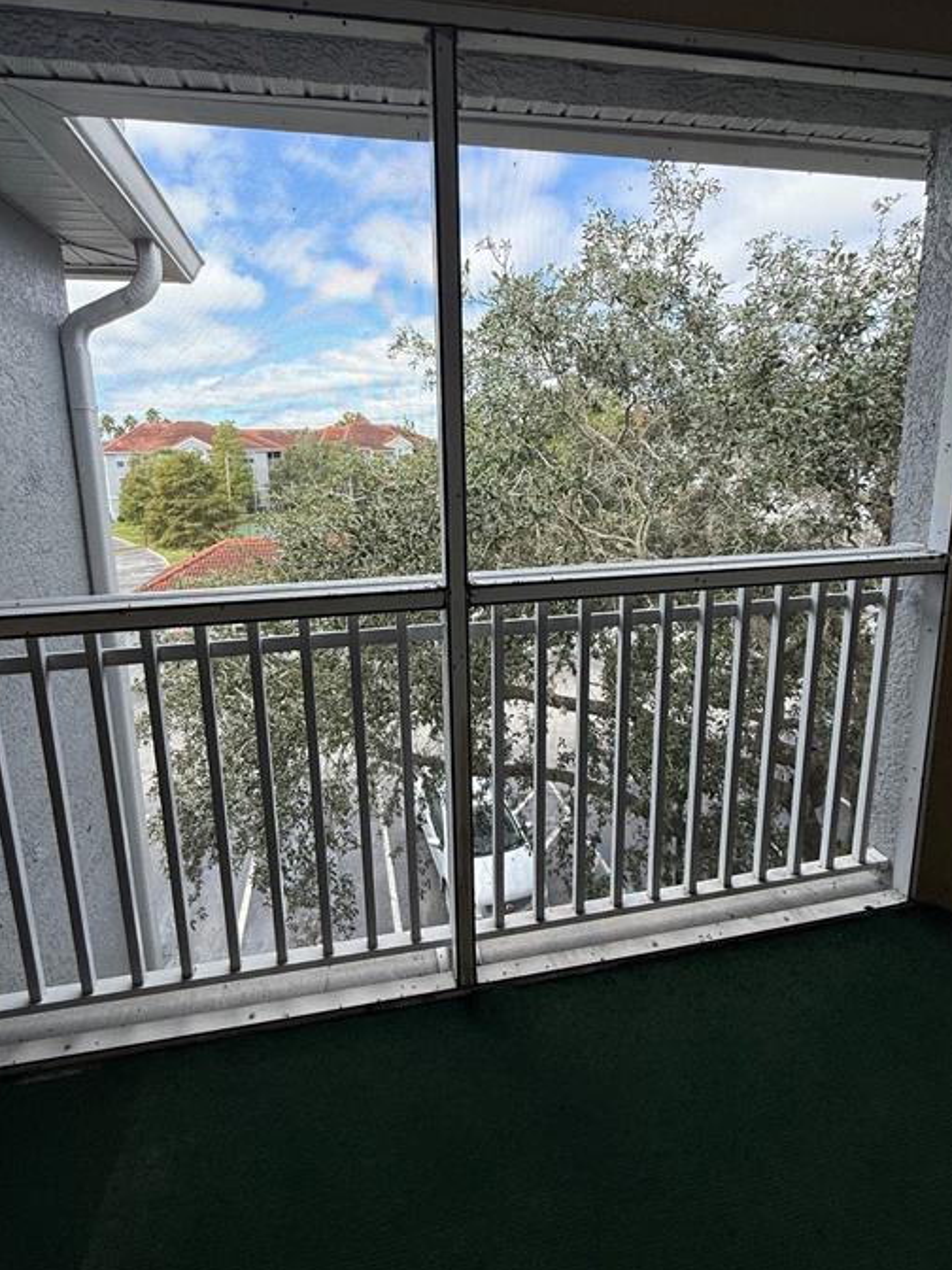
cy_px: 556
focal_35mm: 16
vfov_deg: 94.0
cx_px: 436
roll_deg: +1.9
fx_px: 587
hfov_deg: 78.0
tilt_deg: -9.4
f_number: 2.2
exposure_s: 1/613
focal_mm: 2.22
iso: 50
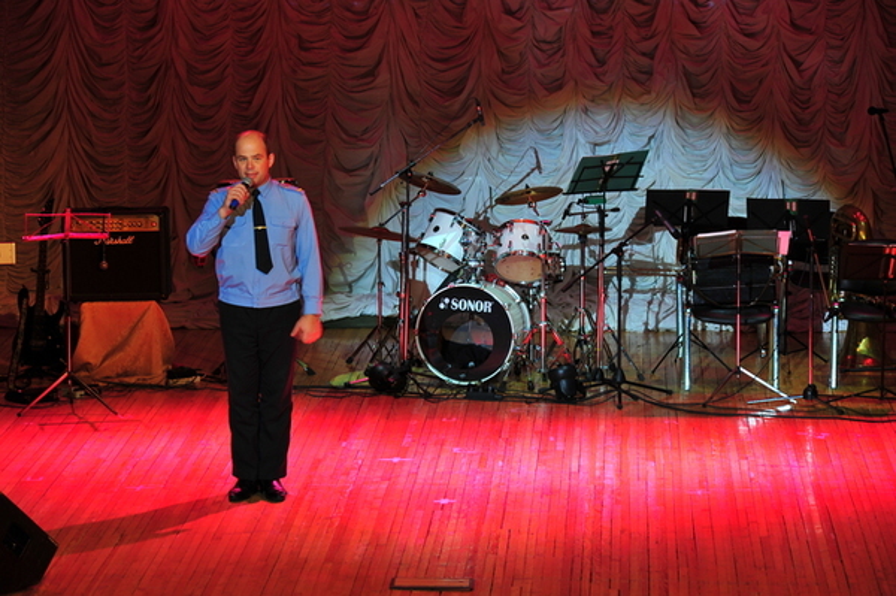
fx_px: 3730
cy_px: 298
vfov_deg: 9.1
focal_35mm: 150
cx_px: 448
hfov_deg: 13.7
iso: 200
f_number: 8
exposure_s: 1/5
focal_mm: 150
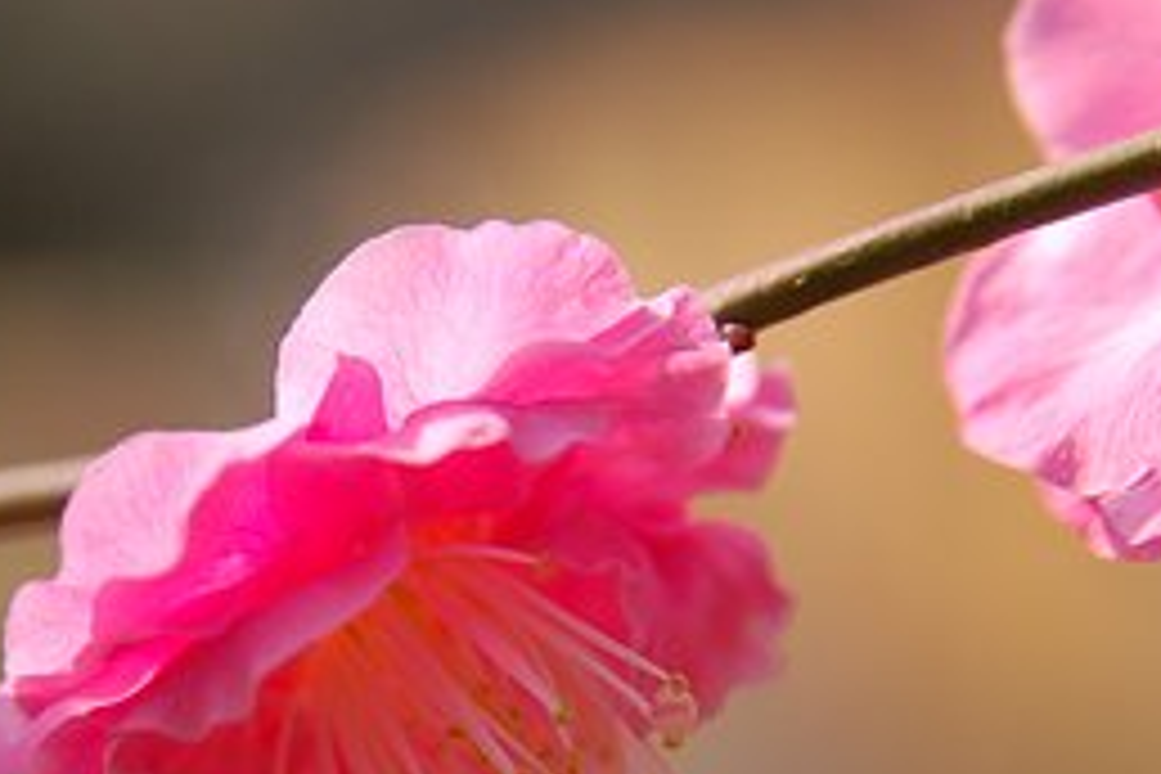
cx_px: 441
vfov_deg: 6.6
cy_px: 680
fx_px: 6707
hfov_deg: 9.9
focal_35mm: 208
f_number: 4.8
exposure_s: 1/750
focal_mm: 70
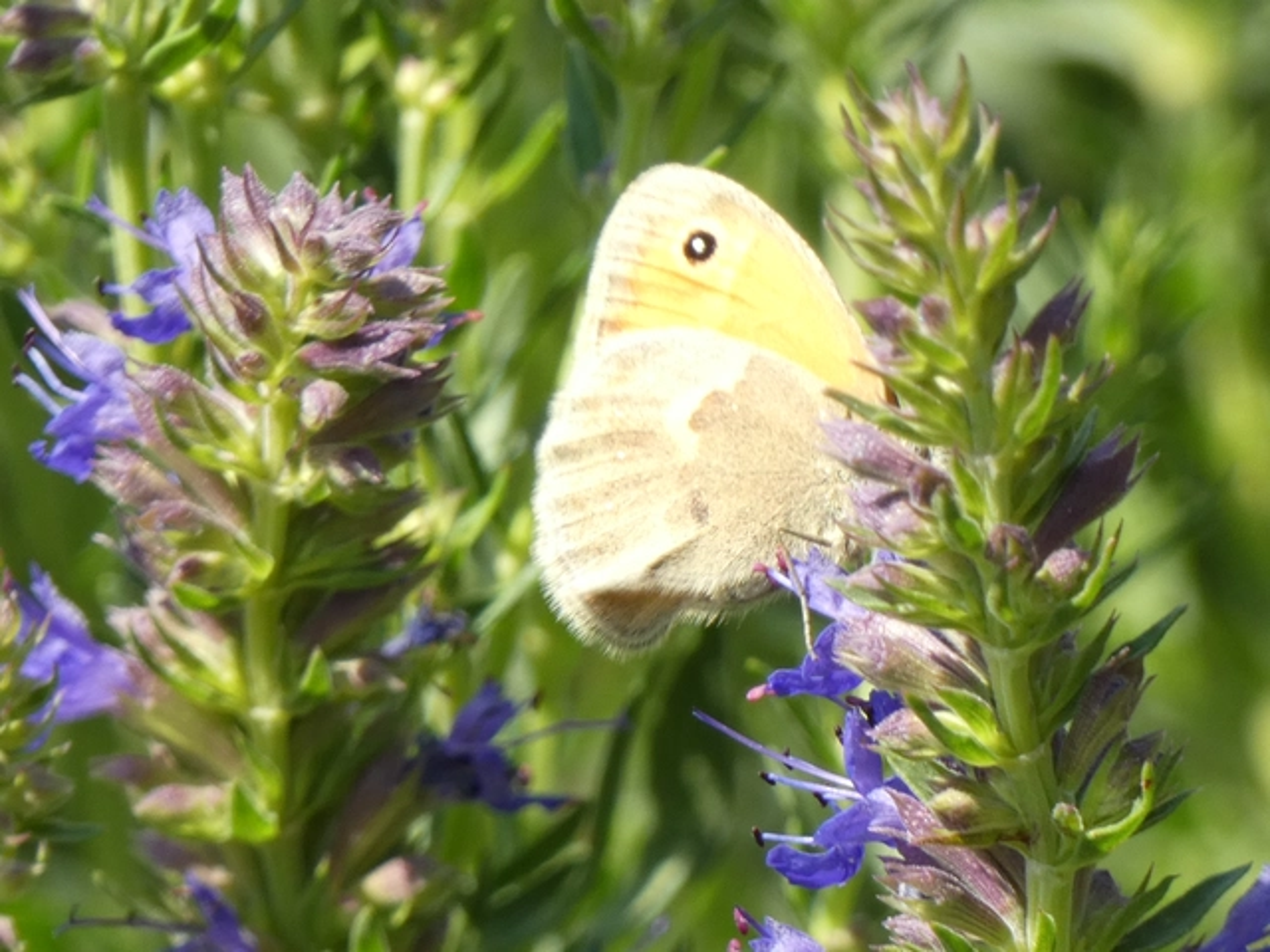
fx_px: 16143
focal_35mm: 440
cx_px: 635
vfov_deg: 3.4
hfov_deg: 4.5
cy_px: 476
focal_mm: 78.8
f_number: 5.6
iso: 125
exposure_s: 1/100
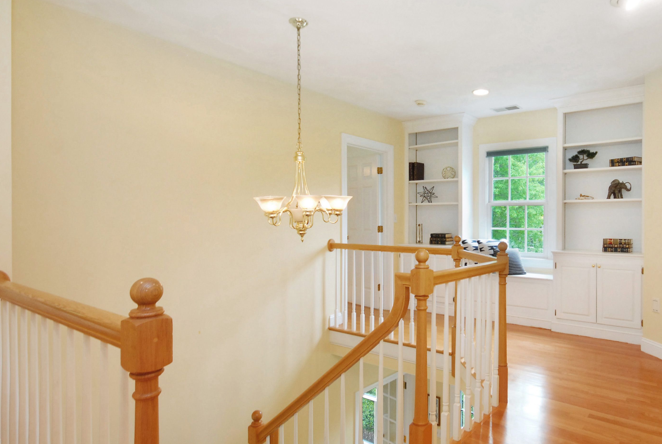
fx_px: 387
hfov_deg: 79.2
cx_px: 423
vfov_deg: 59.7
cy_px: 233
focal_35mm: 21
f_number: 5.6
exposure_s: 1/50
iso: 800
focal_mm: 10
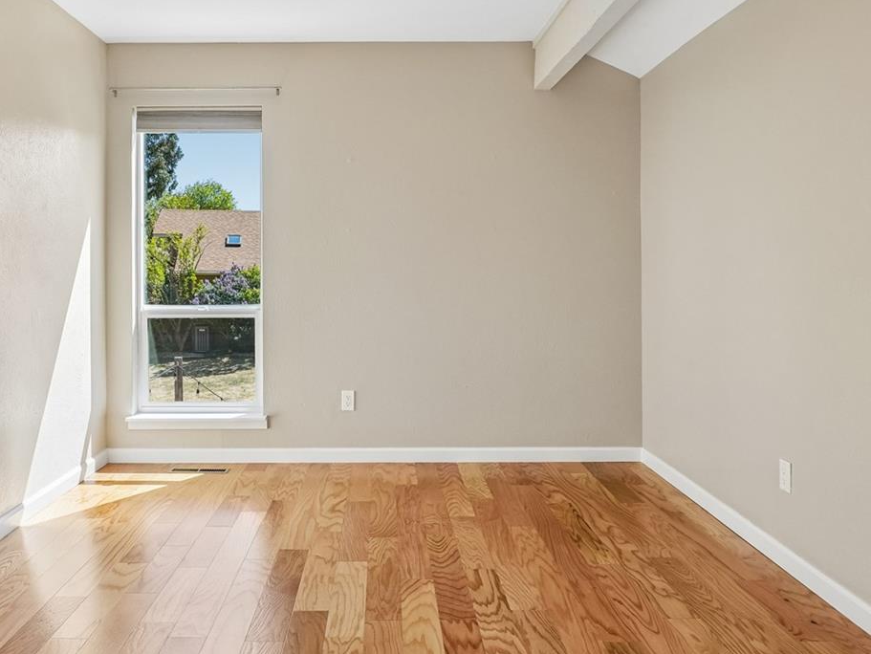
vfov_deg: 49.8
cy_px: 278
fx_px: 701
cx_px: 366
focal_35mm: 28
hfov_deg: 63.3
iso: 100
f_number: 8
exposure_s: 1/45
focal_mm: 11
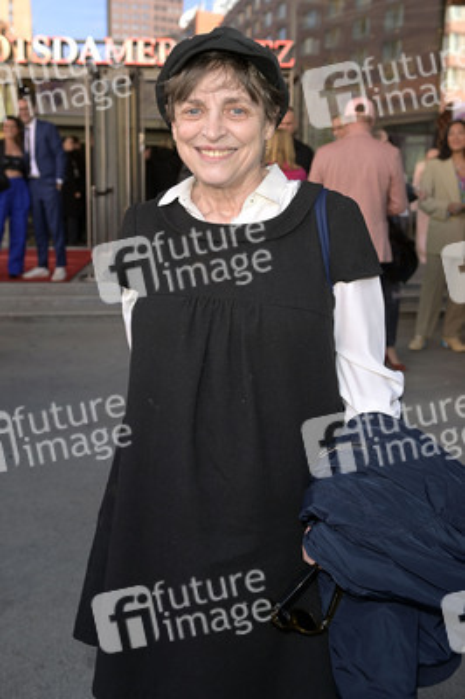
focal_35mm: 35
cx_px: 232
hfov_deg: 37.8
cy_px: 350
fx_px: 679
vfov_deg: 54.5
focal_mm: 35
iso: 500
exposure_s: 1/200
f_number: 4
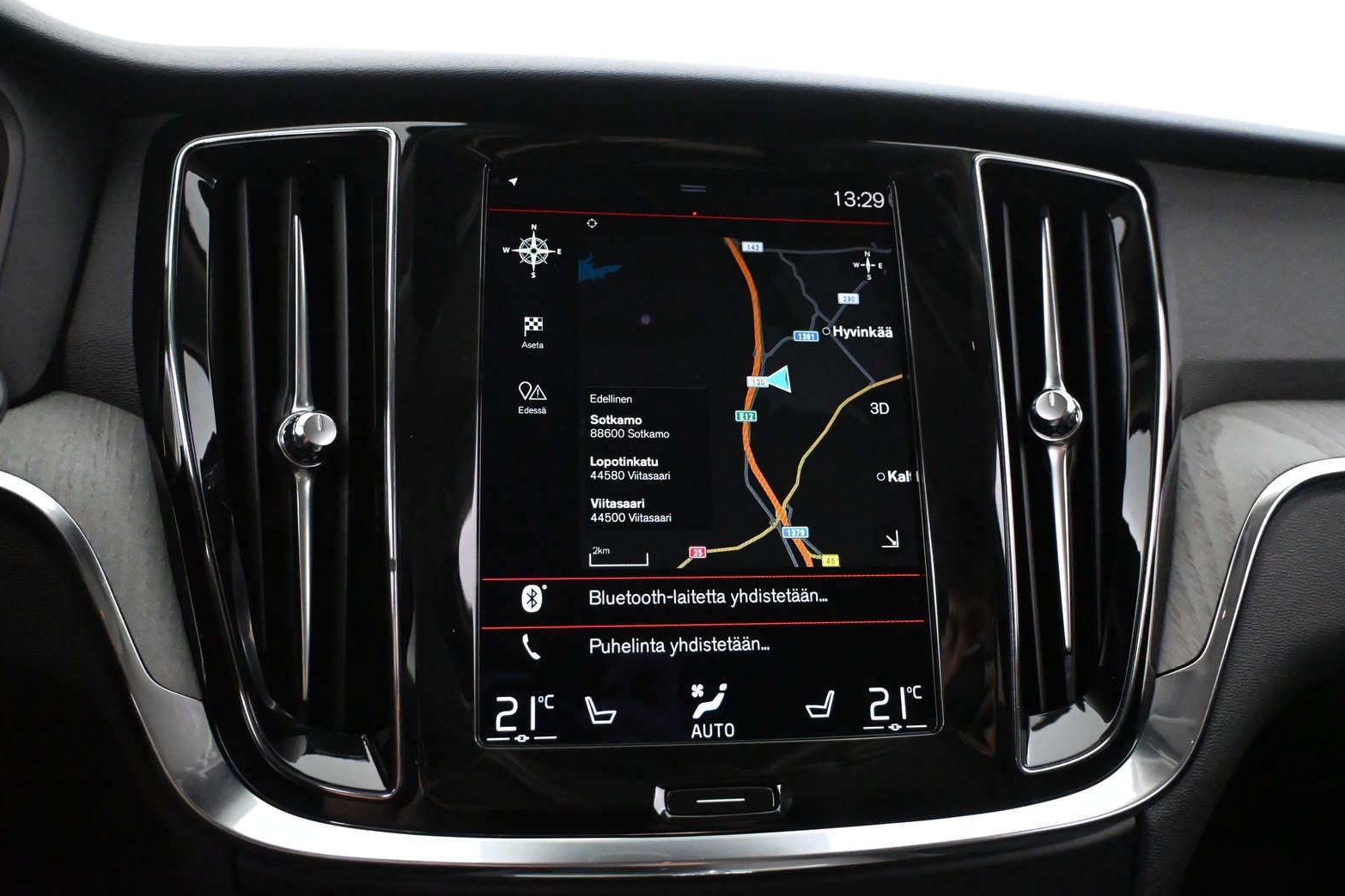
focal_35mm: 30
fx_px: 1130
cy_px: 440
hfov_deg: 61.5
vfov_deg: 43.3
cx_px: 679
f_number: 3.8
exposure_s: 1/60
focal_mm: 19.5
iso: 10000
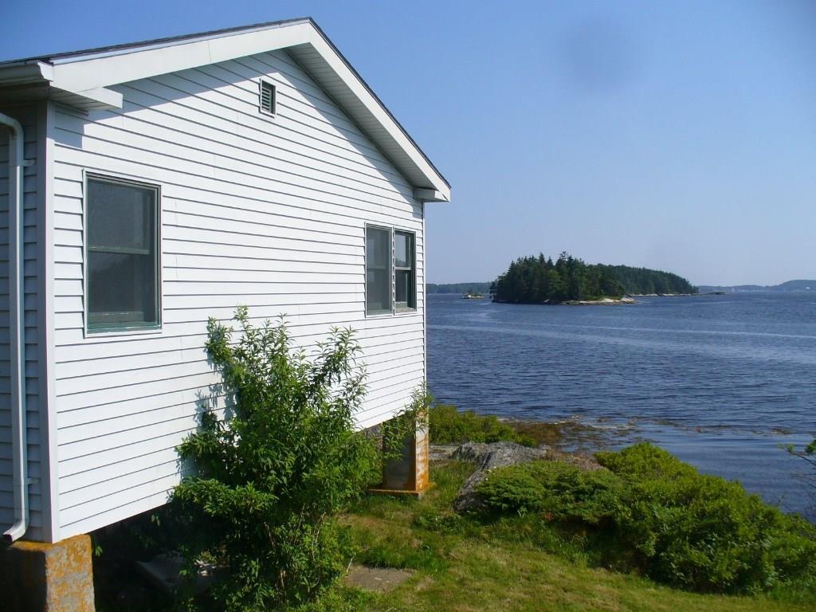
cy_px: 306
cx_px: 408
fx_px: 872
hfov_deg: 50.1
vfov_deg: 38.7
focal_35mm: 37
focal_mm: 6.1
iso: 80
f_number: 5.6
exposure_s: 1/500
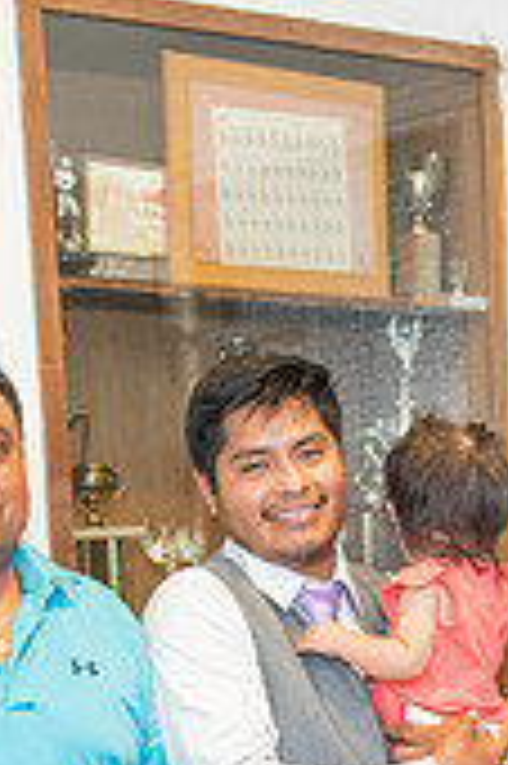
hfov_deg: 12.3
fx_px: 2354
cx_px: 294
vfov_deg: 17.4
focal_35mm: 111
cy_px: 972
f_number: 2.8
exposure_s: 1/125
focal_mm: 28
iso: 1000
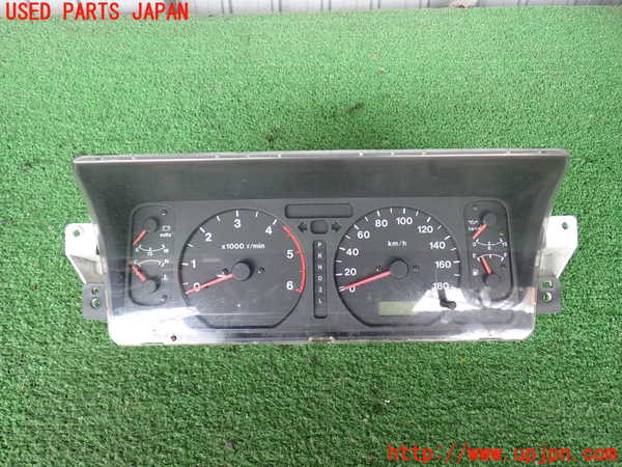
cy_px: 234
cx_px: 311
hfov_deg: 56.8
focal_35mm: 32
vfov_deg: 44.2
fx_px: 575
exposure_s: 1/50
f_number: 2.4
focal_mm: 5.79
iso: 200
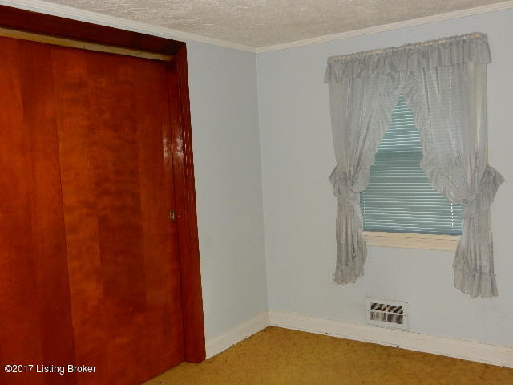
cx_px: 256
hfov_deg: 51.4
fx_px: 534
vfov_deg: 39.7
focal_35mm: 36
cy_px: 192
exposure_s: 1/30
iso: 320
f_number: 4
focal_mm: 6.4
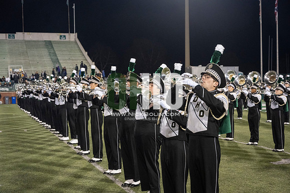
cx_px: 145
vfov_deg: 25.1
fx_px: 435
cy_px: 96
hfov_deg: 36.9
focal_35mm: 54
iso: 2500
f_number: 4
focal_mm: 54
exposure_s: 1/500
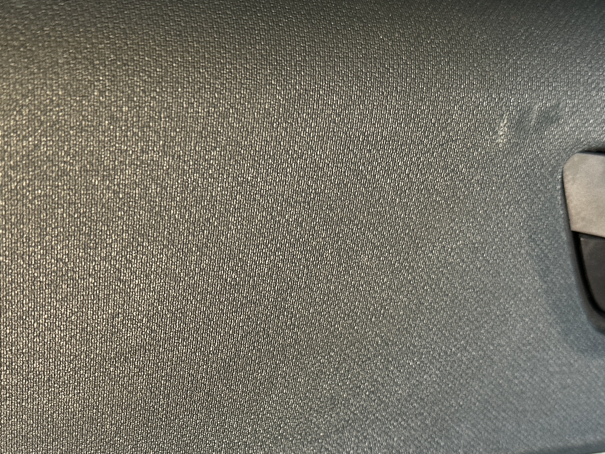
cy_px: 432
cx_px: 245
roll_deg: -2.1
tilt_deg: -31.2
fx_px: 979
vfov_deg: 25.1
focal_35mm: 56
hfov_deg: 34.2
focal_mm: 6.86
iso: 200
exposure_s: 1/121
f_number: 1.78
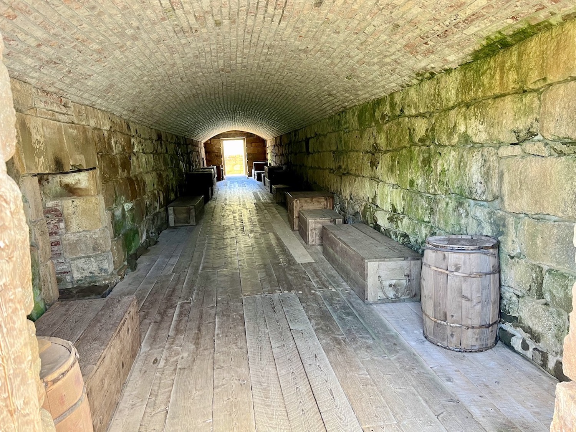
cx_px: 288
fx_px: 433
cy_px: 216
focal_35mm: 26
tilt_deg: -9.1
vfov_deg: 53.1
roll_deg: +3.3
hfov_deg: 67.3
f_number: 1.5
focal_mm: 5.7
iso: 125
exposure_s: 1/63
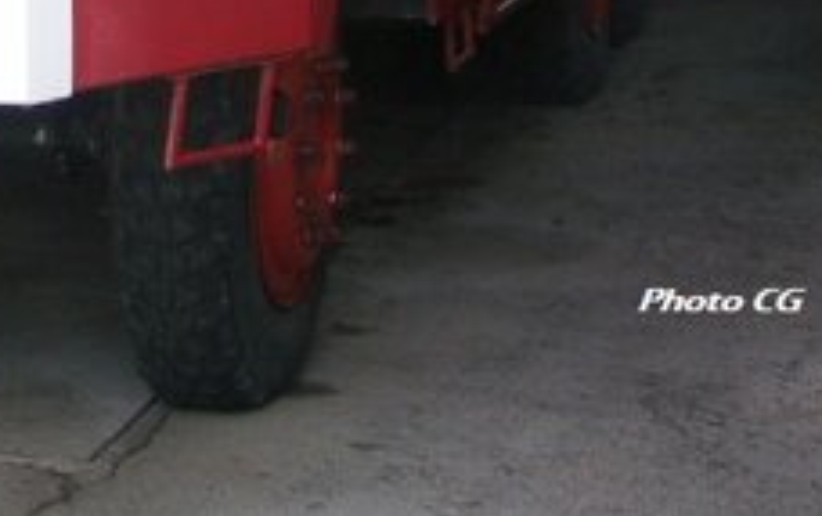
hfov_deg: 13.2
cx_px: -61
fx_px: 3498
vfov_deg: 8.1
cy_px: -424
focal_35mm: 156
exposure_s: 1/80
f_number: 4
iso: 64
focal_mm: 12.35
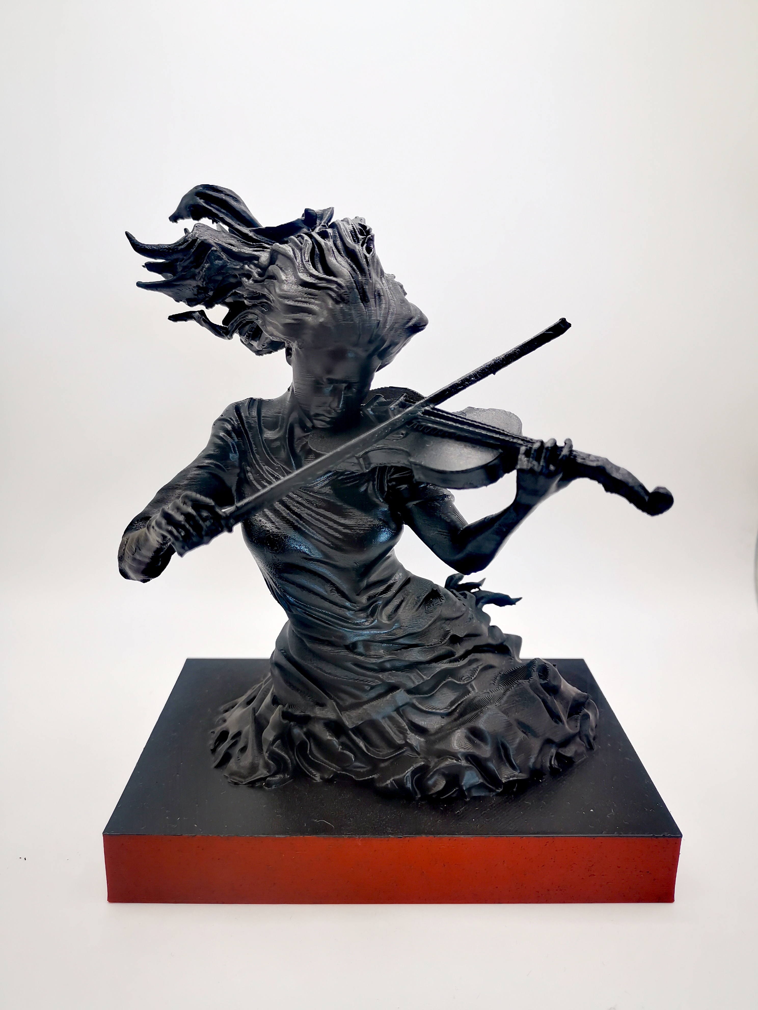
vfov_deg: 65.3
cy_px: 505
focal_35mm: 27
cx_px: 379
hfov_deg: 51.4
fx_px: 788
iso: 80
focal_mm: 4.75
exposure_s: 1/100
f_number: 1.8
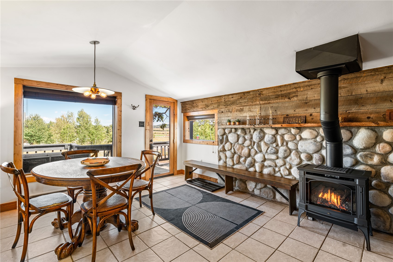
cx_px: 196
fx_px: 175
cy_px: 131
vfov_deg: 73.7
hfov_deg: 96.7
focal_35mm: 16
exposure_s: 1/5
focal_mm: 16
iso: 100
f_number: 7.1
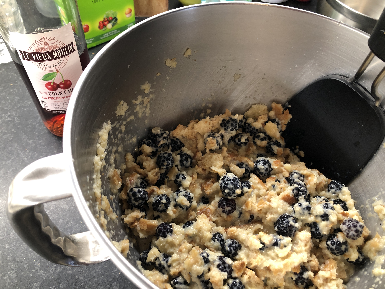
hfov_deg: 63.4
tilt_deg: -54.0
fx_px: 311
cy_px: 144
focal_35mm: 28
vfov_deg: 49.7
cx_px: 192
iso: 40
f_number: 1.8
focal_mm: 3.99
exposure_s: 1/20
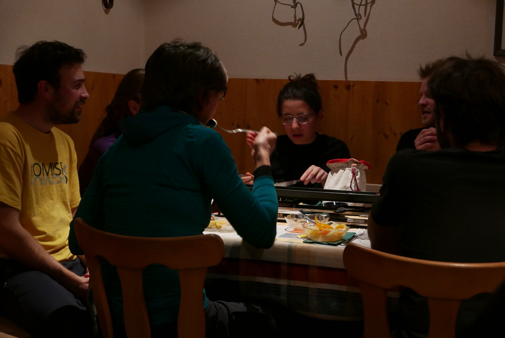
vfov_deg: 23.4
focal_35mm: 58
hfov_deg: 34.5
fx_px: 814
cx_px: 252
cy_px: 169
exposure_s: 1/50
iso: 1600
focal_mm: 26.3
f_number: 2.8
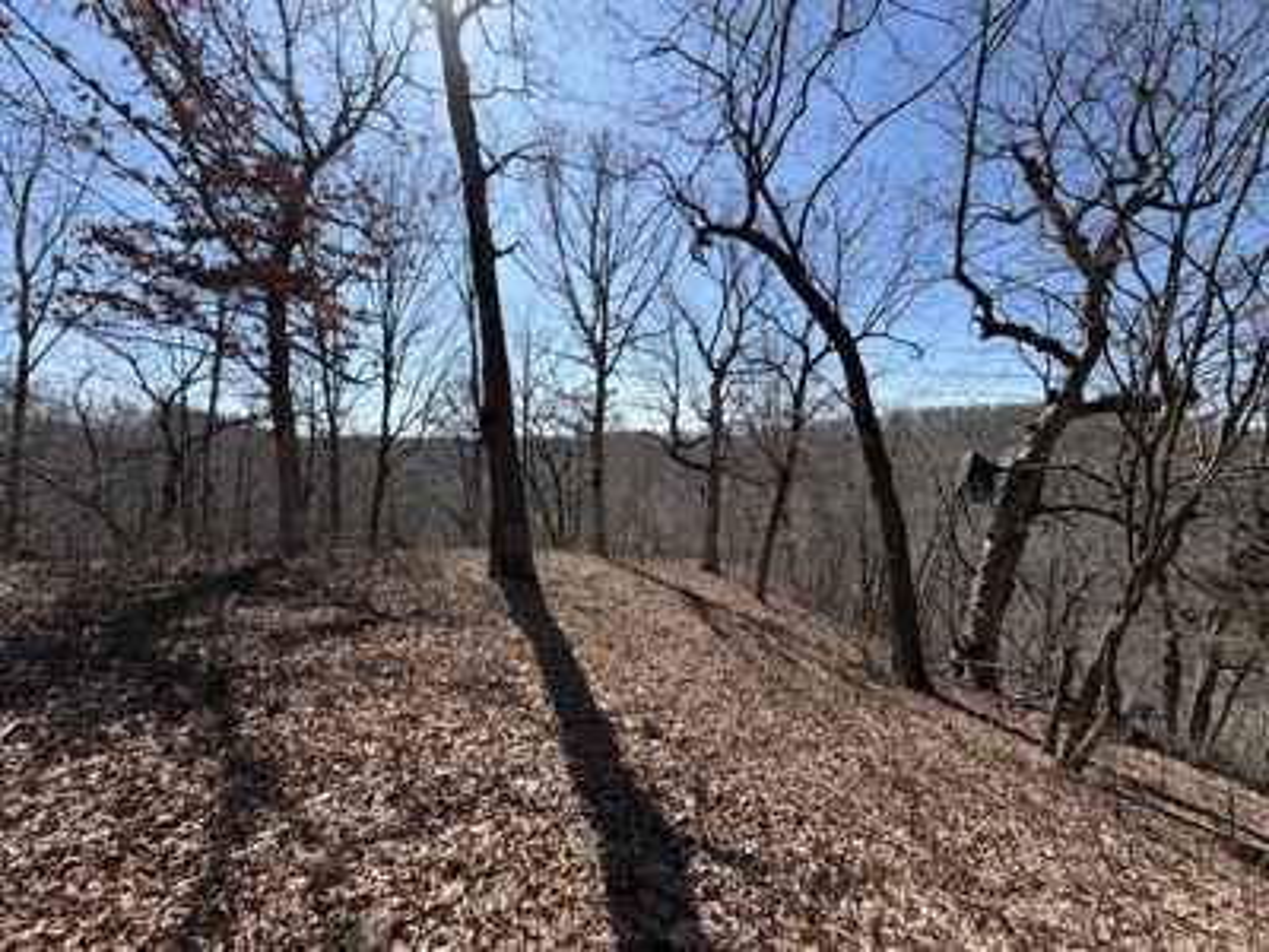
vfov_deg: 85.7
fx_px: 513
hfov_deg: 102.1
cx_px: 634
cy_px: 476
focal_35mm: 14
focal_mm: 2.22
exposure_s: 1/770
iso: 32
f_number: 2.2
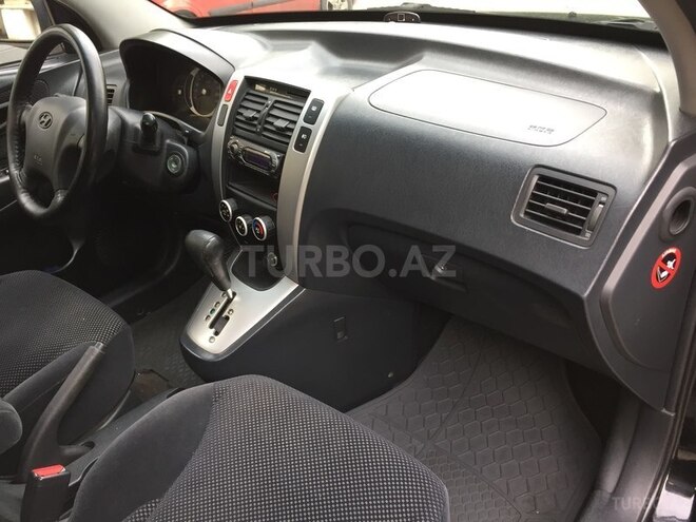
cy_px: 261
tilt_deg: -29.0
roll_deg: +6.4
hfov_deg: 61.7
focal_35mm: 29
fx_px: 583
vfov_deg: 48.2
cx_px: 348
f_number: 2.2
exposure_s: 1/33
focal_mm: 4.15
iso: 32
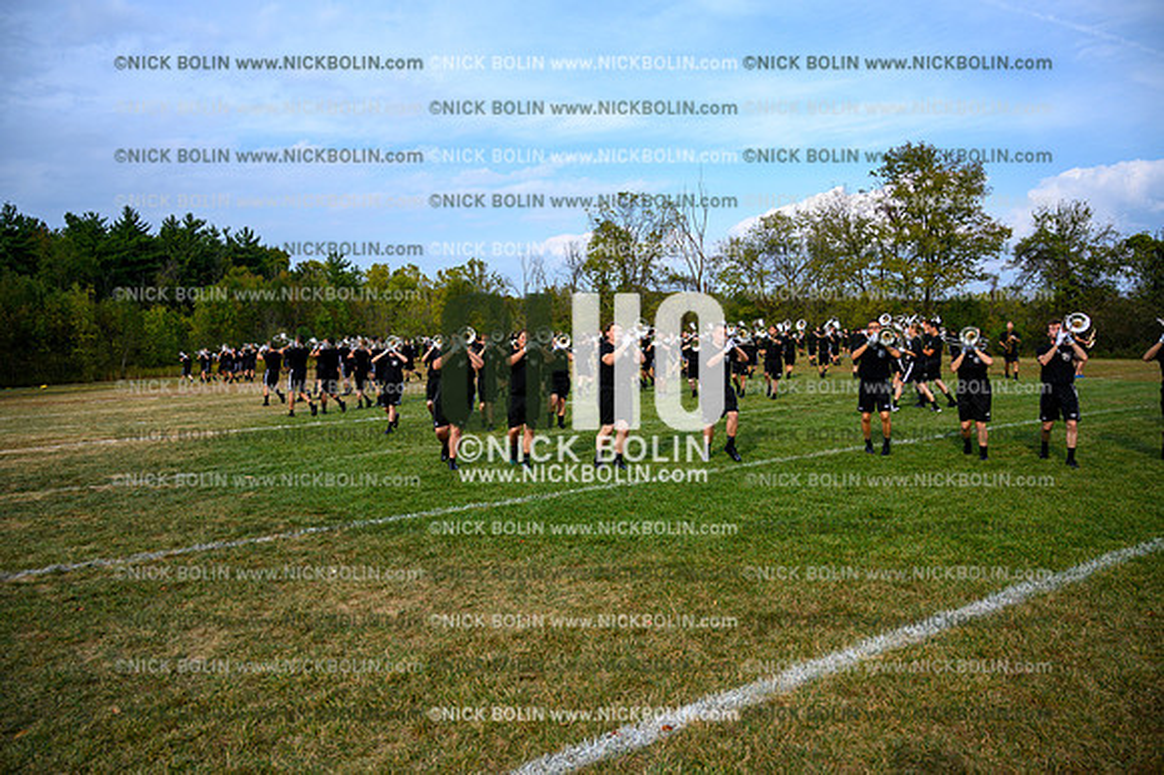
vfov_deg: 53.1
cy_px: 388
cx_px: 582
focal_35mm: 24
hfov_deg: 73.8
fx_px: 776
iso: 200
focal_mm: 24
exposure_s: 1/2000
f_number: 4.5
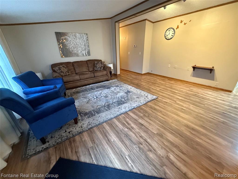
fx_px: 96
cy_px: 90
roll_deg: +1.8
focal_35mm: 14
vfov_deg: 85.7
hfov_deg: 102.1
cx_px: 119
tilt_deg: -23.3
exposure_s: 1/60
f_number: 2.2
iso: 1000
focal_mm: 2.22
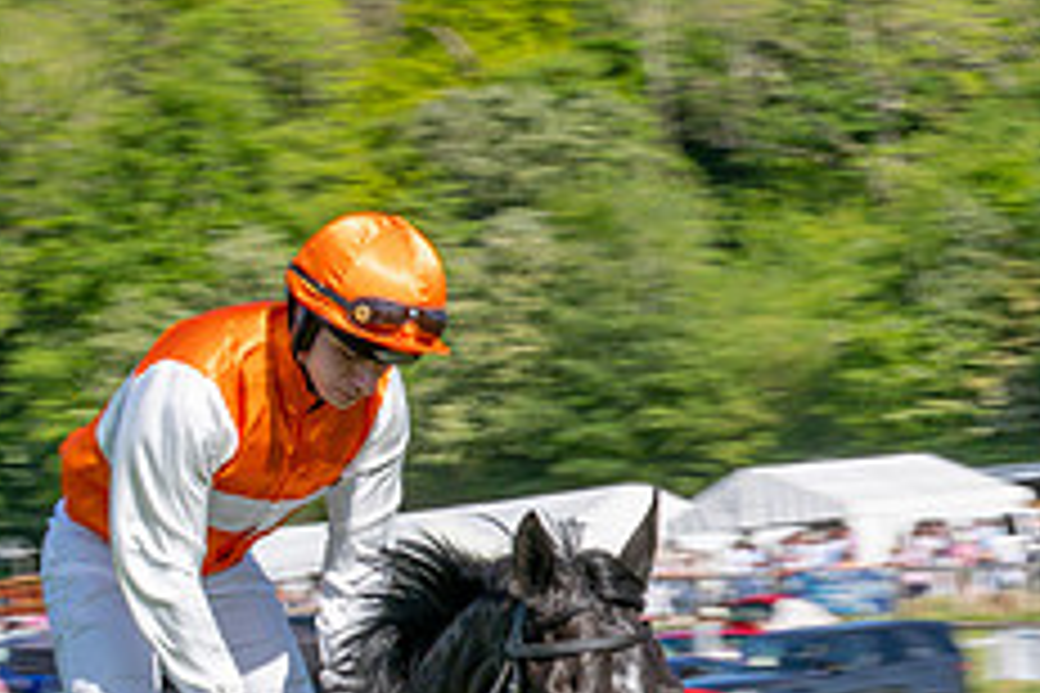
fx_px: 7886
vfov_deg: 5.0
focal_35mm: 273
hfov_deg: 7.4
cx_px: -405
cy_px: 901
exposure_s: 1/160
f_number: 16
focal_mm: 70
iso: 100
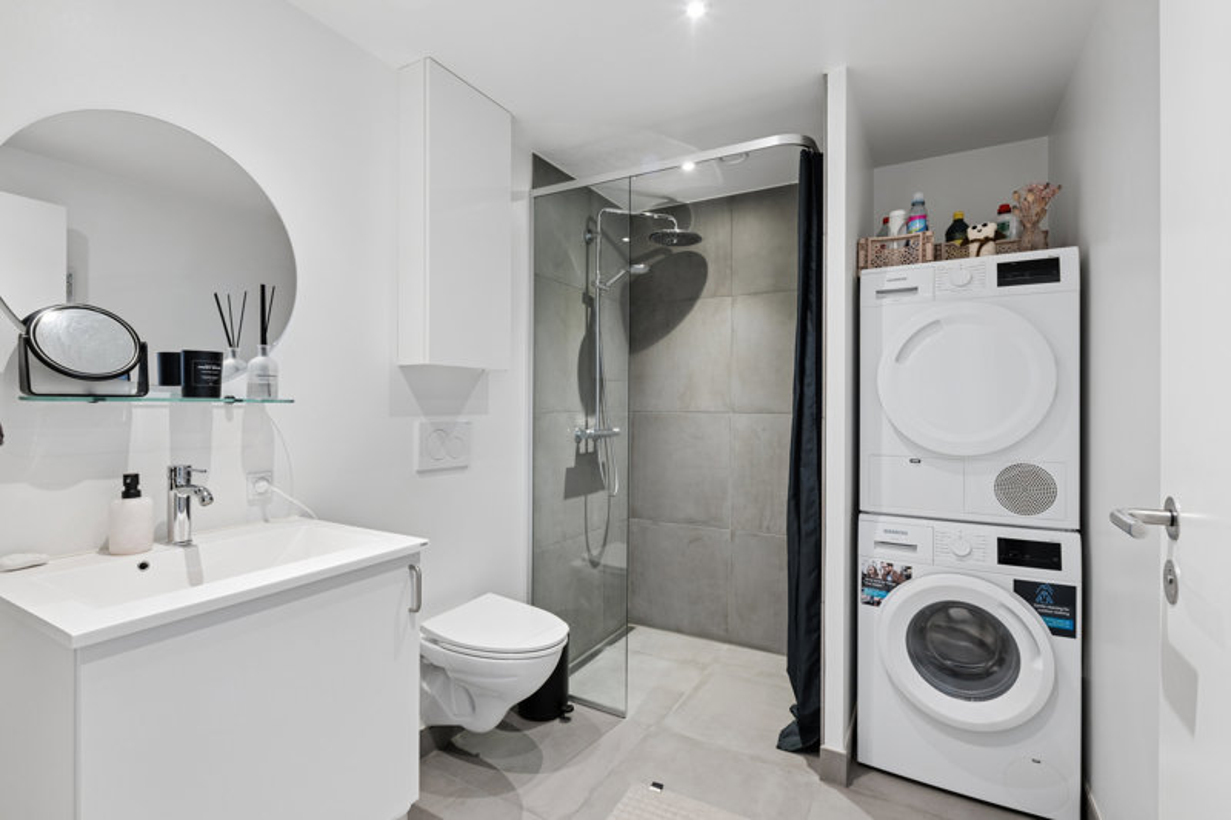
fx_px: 581
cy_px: 410
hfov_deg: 93.3
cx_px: 616
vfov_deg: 70.4
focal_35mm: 17
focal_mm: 17
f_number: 9
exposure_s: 1/4
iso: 200
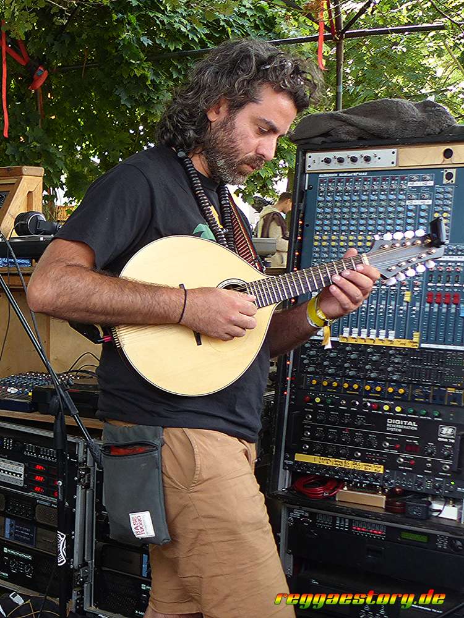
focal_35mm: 32
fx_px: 572
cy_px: 309
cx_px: 232
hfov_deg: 44.2
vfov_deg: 56.8
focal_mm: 5.7
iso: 100
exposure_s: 1/125
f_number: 2.8
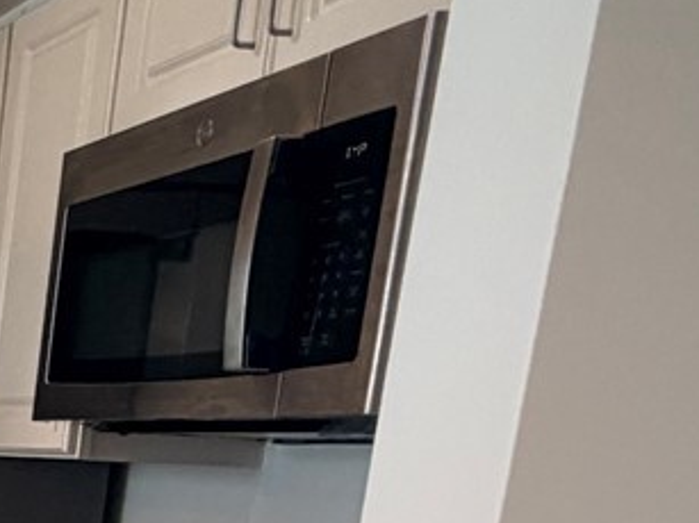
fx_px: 1474
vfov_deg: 18.4
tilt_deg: -11.7
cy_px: 730
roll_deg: -2.1
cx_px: -583
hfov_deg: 19.4
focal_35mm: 73
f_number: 2.2
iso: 200
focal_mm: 2.22
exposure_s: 1/120
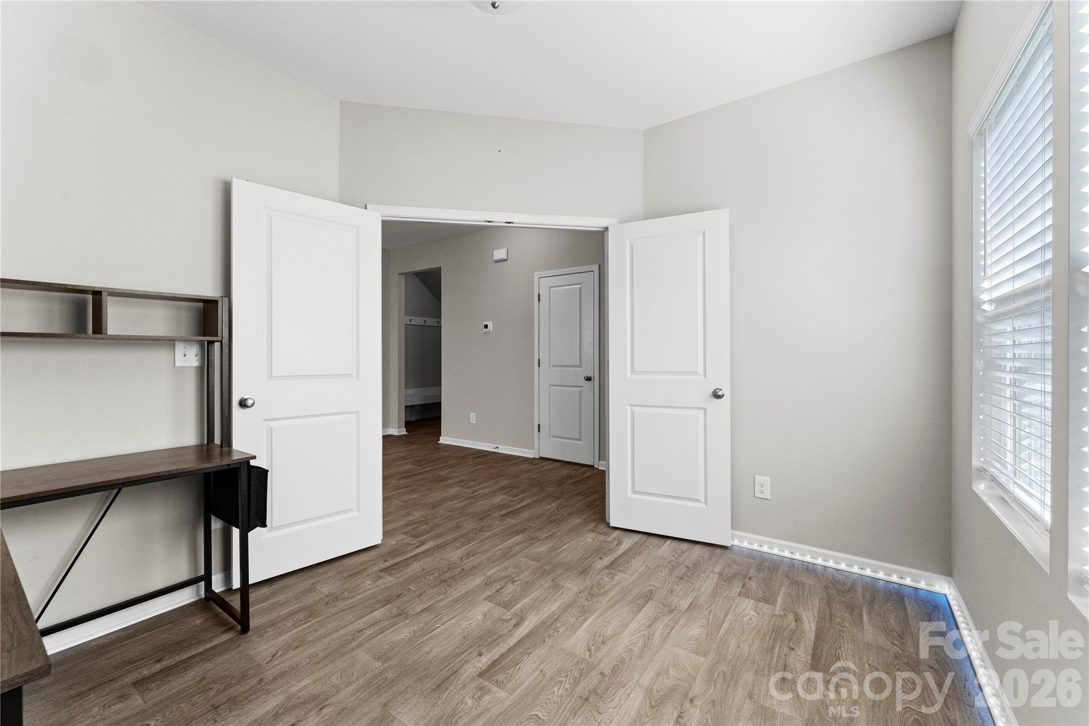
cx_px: 544
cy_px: 363
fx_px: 423
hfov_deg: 104.3
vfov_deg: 81.2
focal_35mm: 14
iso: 3200
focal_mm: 14
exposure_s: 1/80
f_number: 10
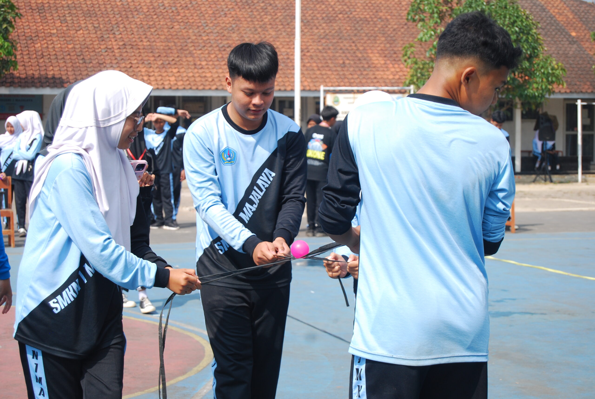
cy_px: 200
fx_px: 1365
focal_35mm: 82
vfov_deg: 16.6
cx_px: 298
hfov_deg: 24.6
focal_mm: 55
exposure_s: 1/400
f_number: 5.6
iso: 160
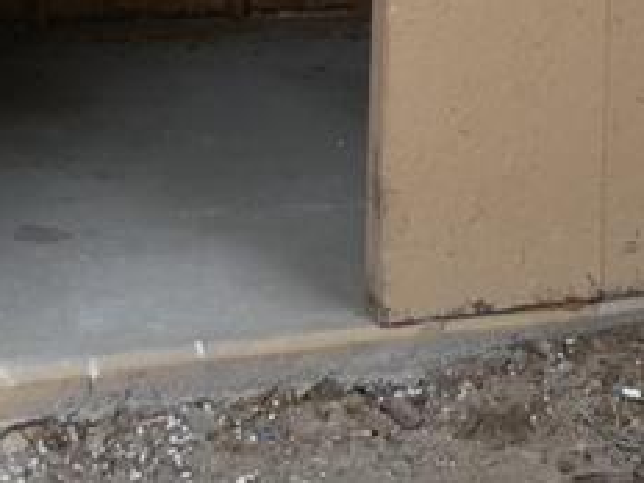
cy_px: -493
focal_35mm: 106
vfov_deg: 12.3
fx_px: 1972
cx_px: 569
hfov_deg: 18.3
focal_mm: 4.3
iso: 80
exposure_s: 1/200
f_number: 3.3
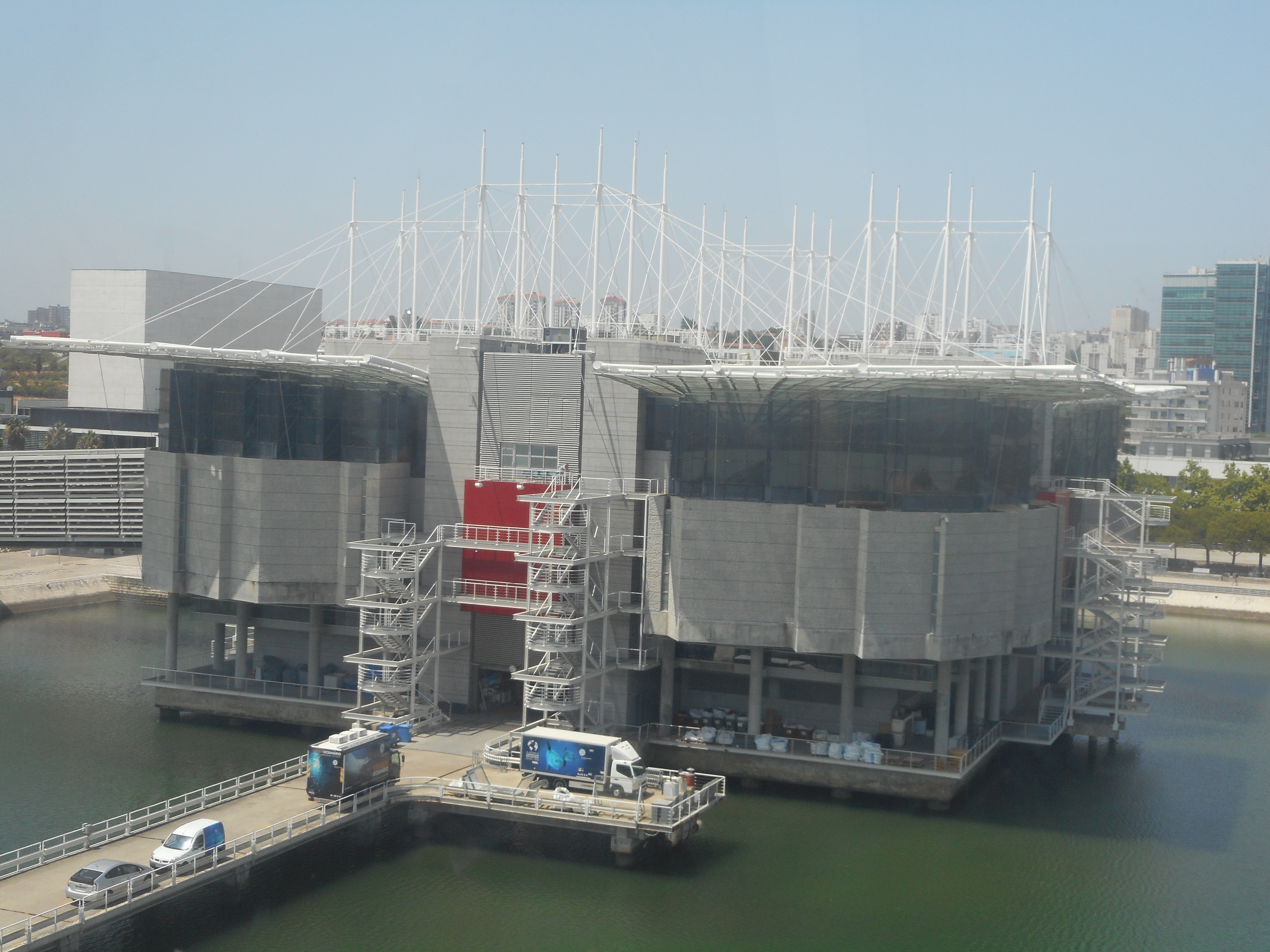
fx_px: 1871
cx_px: 635
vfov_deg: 28.6
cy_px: 476
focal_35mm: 51
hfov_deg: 37.5
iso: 125
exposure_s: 1/250
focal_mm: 9.1
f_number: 4.9
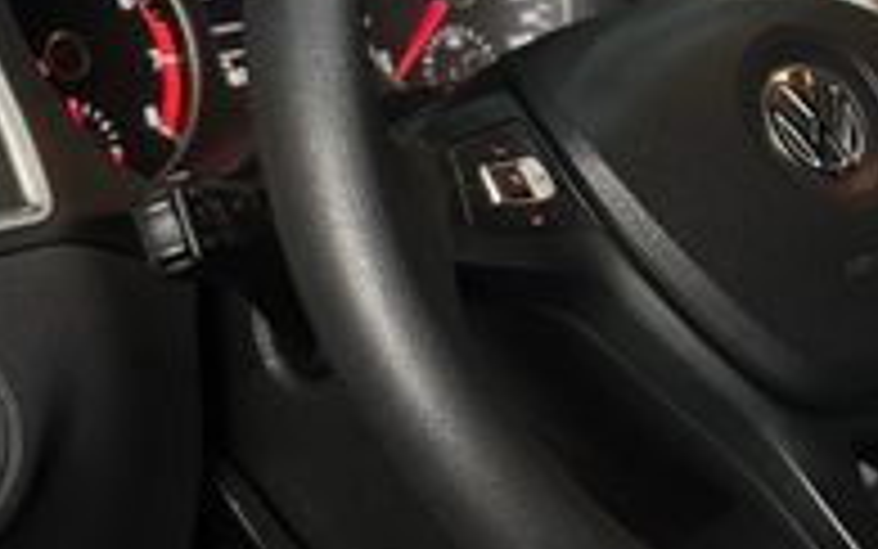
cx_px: 648
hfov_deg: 16.9
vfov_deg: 10.7
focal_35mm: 123
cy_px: 302
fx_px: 2944
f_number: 1.78
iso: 250
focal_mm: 6.86
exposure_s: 1/60
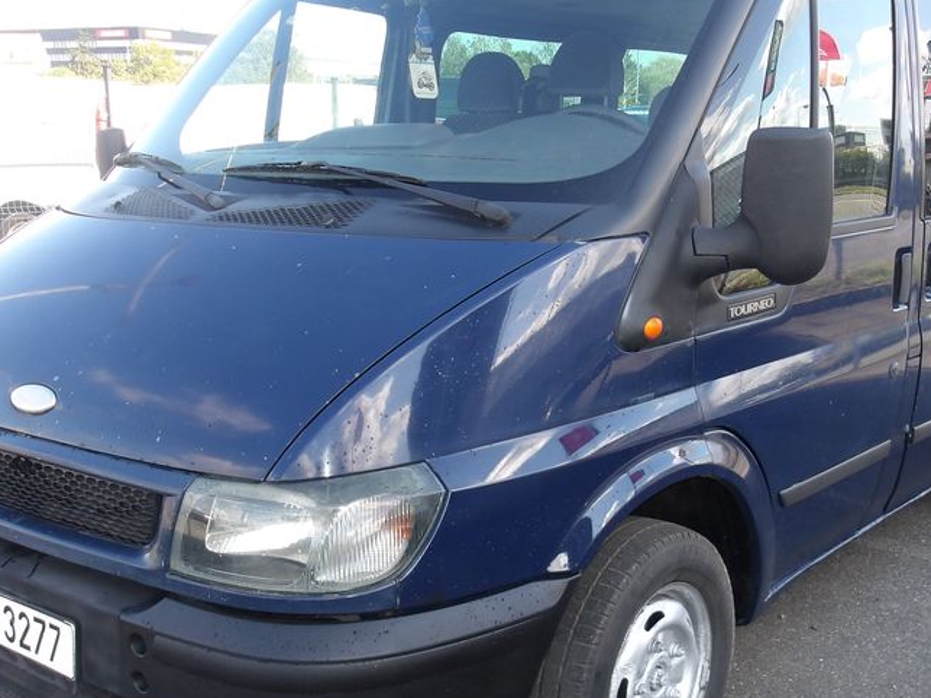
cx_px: 527
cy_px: 392
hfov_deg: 43.8
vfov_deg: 33.5
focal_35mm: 43
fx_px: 1156
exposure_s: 1/222
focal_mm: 4.9
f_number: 3
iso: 100
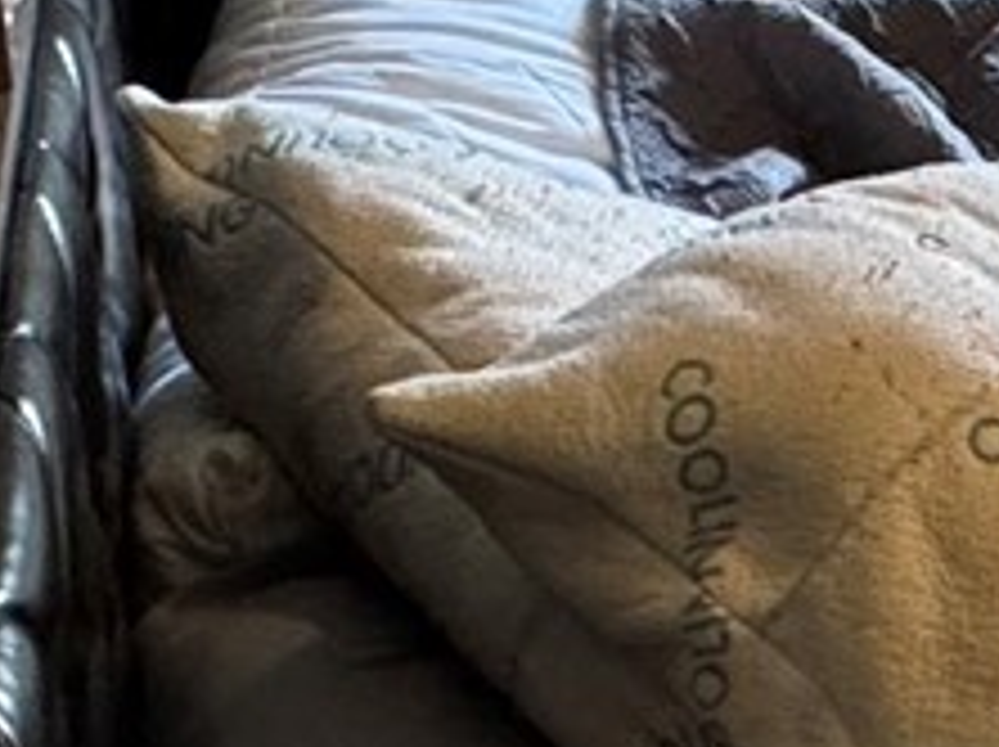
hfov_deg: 15.8
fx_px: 2912
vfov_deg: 13.3
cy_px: -554
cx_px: 1922
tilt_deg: -11.4
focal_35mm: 101
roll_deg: +0.5
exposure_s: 1/60
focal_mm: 2.22
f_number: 2.2
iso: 320
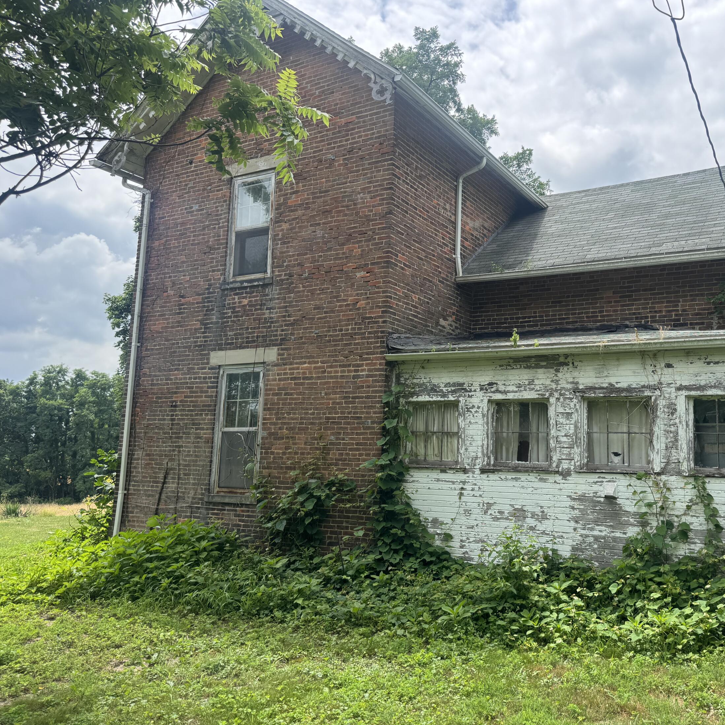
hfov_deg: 54.5
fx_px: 687
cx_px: 485
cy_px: 360
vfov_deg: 55.6
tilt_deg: +8.2
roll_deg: -1.2
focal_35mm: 29
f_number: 1.78
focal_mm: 6.76
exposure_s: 1/2041
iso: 80
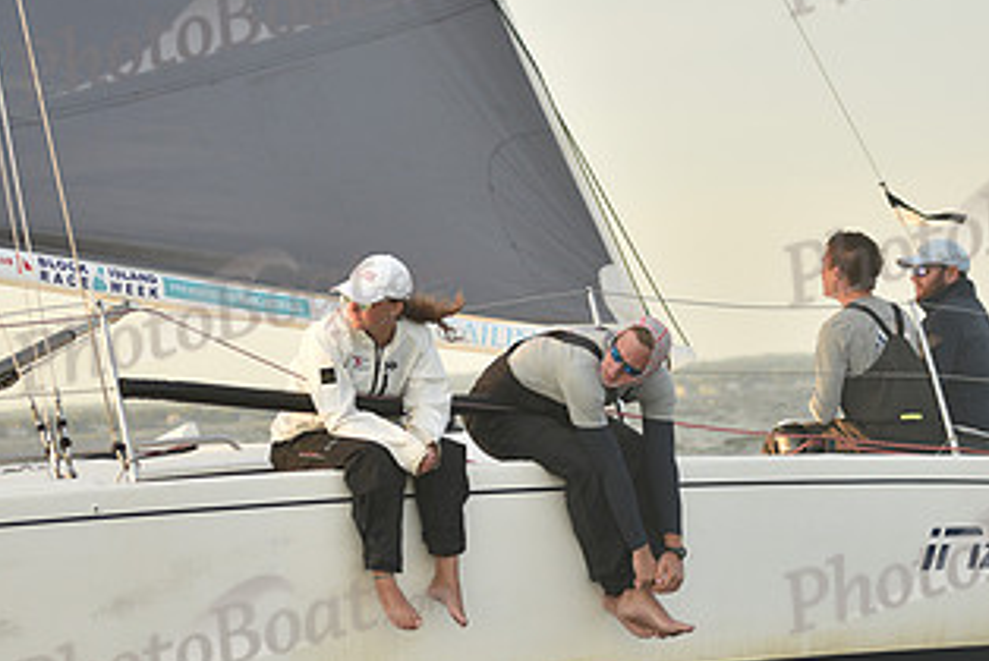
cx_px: 624
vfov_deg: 9.5
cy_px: 433
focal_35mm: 144
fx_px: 3960
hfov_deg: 14.2
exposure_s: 1/640
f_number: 3.2
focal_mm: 78
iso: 250
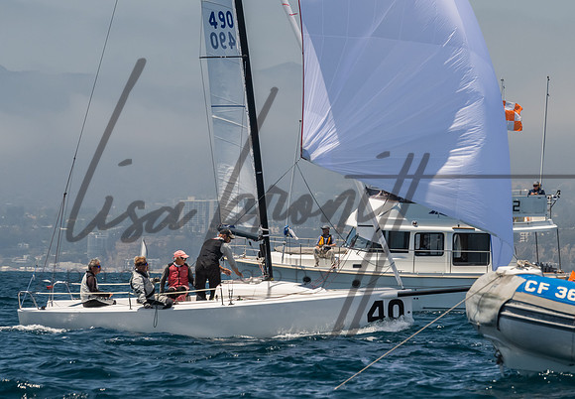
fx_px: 4436
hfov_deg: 7.4
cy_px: 77
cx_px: 331
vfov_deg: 5.1
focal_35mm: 274
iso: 640
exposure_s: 1/640
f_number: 9
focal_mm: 150
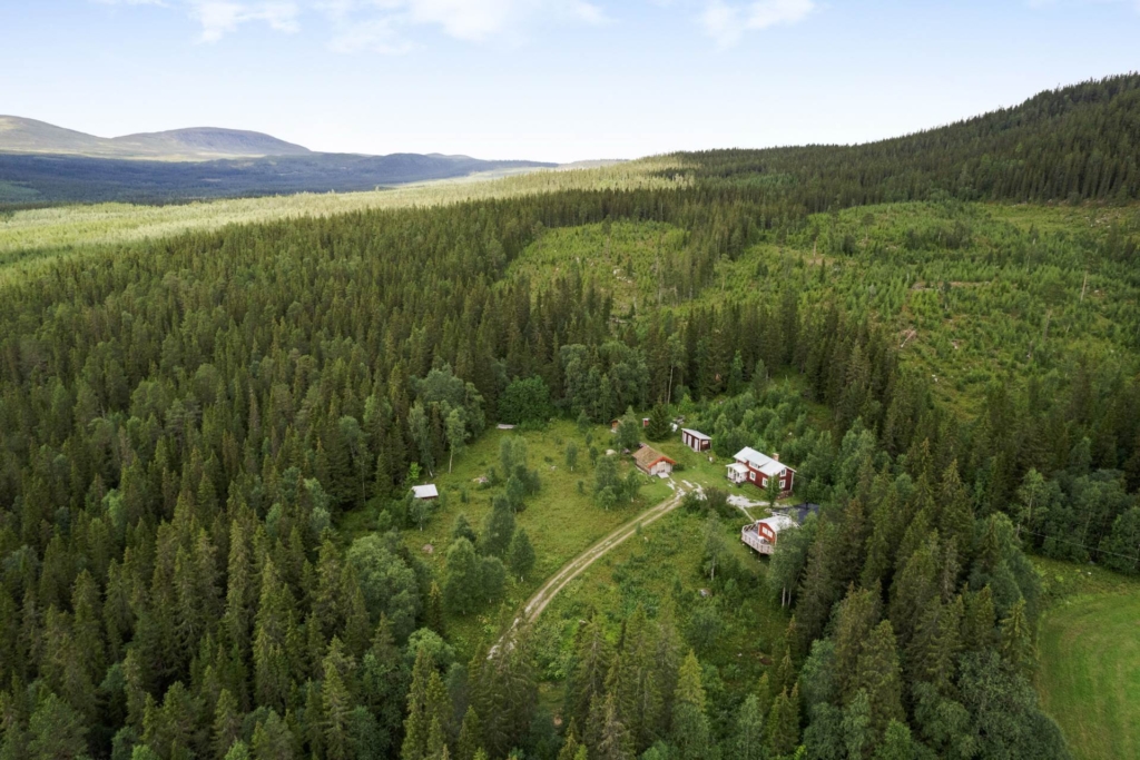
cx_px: 570
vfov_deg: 57.2
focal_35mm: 22
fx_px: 697
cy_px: 380
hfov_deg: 78.6
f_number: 2.8
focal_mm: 8.38
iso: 100
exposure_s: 1/1000
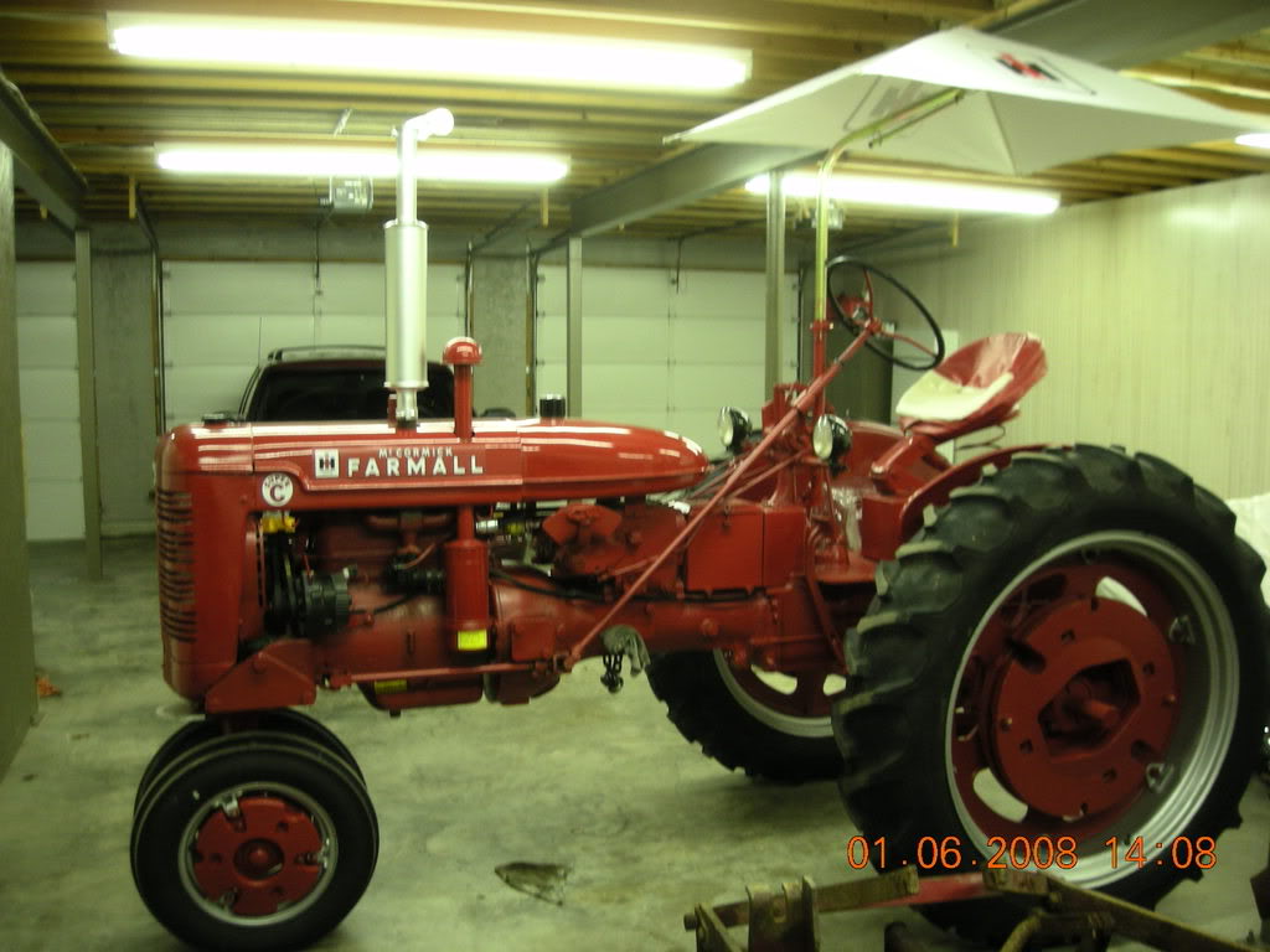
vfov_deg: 40.7
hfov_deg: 52.6
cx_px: 635
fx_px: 1284
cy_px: 476
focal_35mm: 35
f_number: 2.8
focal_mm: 5.7
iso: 148
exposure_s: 1/9.7
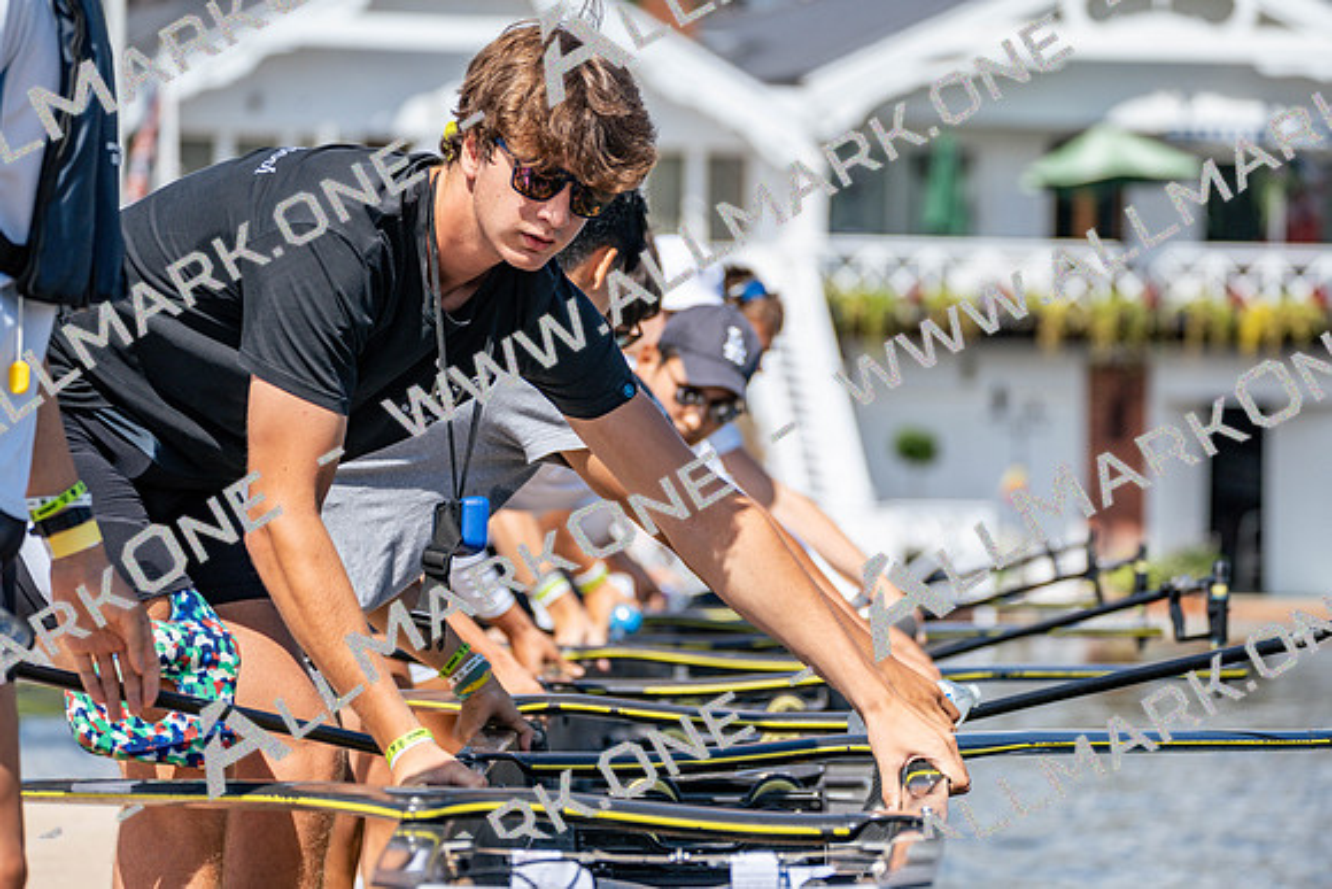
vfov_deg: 7.7
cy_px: 444
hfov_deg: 11.5
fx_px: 6624
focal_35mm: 179
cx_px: 666
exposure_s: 1/1600
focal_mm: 179
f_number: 5.6
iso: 160
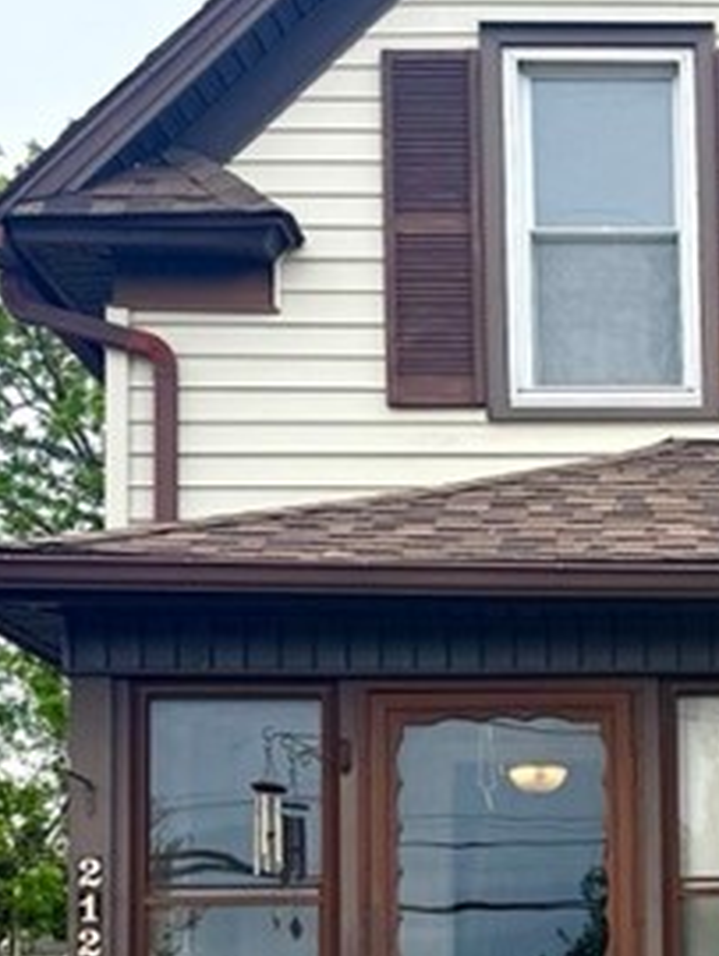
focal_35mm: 91
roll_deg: +1.3
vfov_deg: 20.9
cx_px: 942
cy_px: 928
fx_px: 2516
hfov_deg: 15.5
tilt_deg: +5.4
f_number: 1.78
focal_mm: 6.76
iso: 100
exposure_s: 1/3021
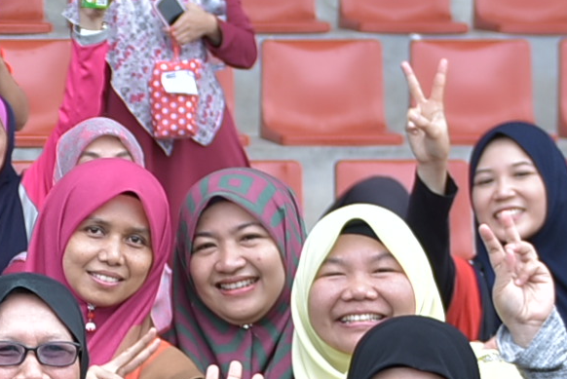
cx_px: -332
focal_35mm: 185
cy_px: 517
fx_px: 2916
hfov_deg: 10.6
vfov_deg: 7.3
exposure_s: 1/200
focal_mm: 24
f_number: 2.8
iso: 100
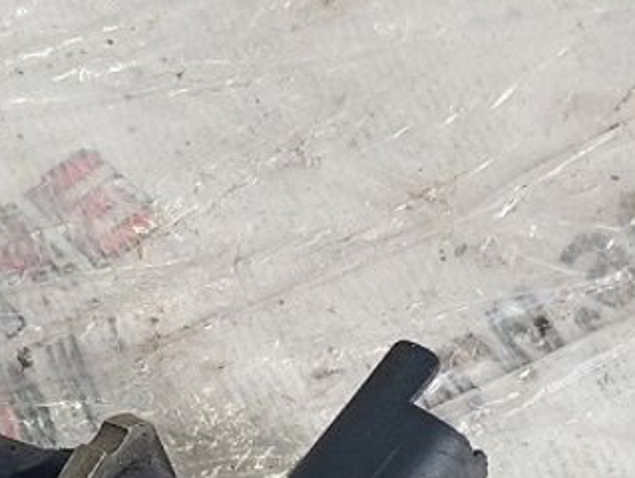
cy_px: 472
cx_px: 148
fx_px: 1910
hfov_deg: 18.7
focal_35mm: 104
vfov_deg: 14.1
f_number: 1.8
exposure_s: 1/50
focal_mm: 3.96
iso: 106
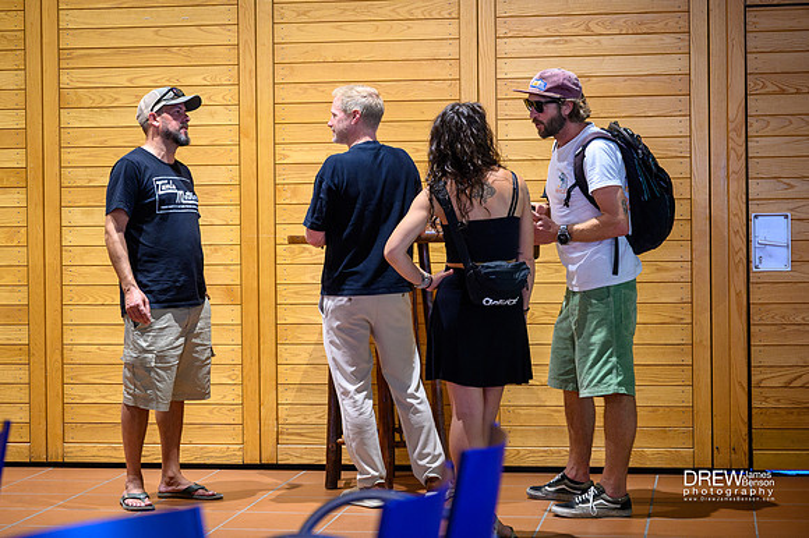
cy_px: 245
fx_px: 1882
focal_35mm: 84
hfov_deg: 24.3
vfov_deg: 16.3
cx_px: 408
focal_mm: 70
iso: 1600
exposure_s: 1/125
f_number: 2.8
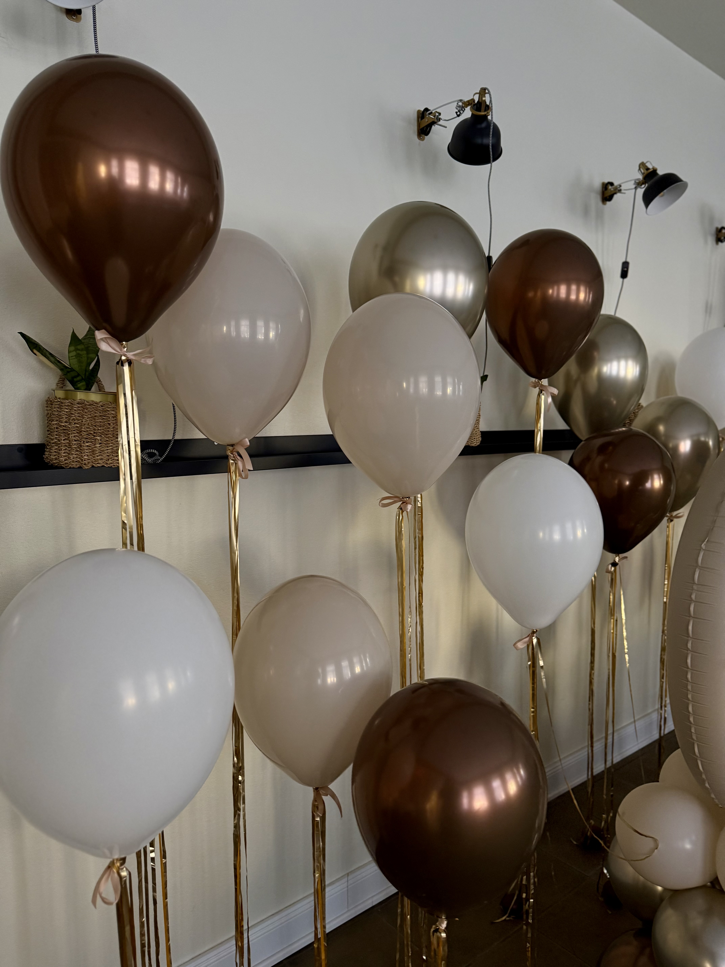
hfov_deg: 56.8
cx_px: 362
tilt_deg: -5.1
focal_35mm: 24
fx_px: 670
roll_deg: -0.7
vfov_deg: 71.6
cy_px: 484
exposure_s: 1/67
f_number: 1.78
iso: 200
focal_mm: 6.76
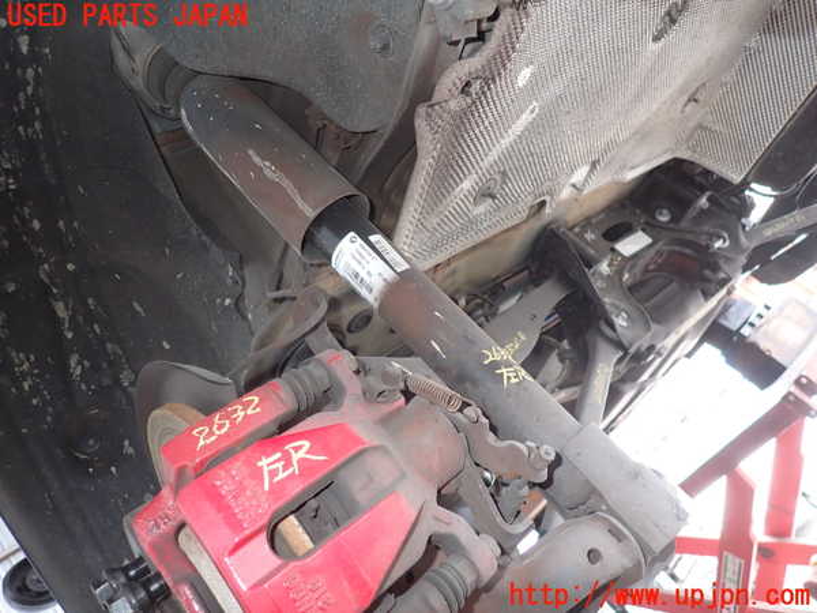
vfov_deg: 54.9
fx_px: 590
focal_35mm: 25
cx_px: 408
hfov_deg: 69.4
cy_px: 306
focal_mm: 4.5
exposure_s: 1/60
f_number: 2
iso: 200
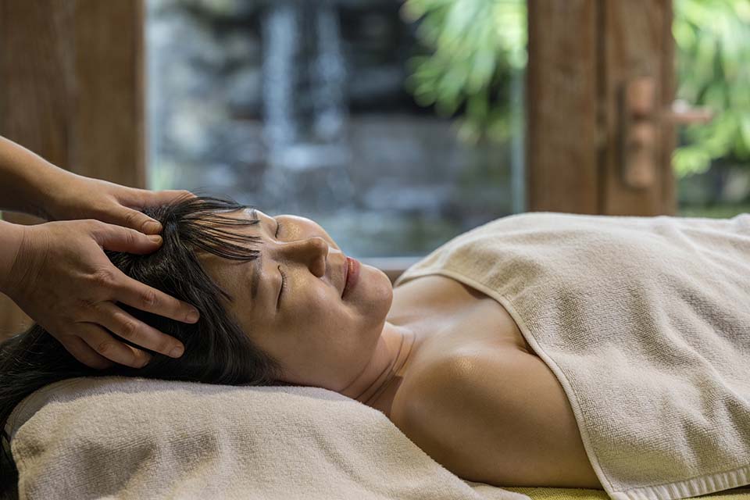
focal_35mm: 90
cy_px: 250
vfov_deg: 15.2
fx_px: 1875
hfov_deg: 22.6
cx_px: 375
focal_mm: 90
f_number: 4
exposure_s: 1/200
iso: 800
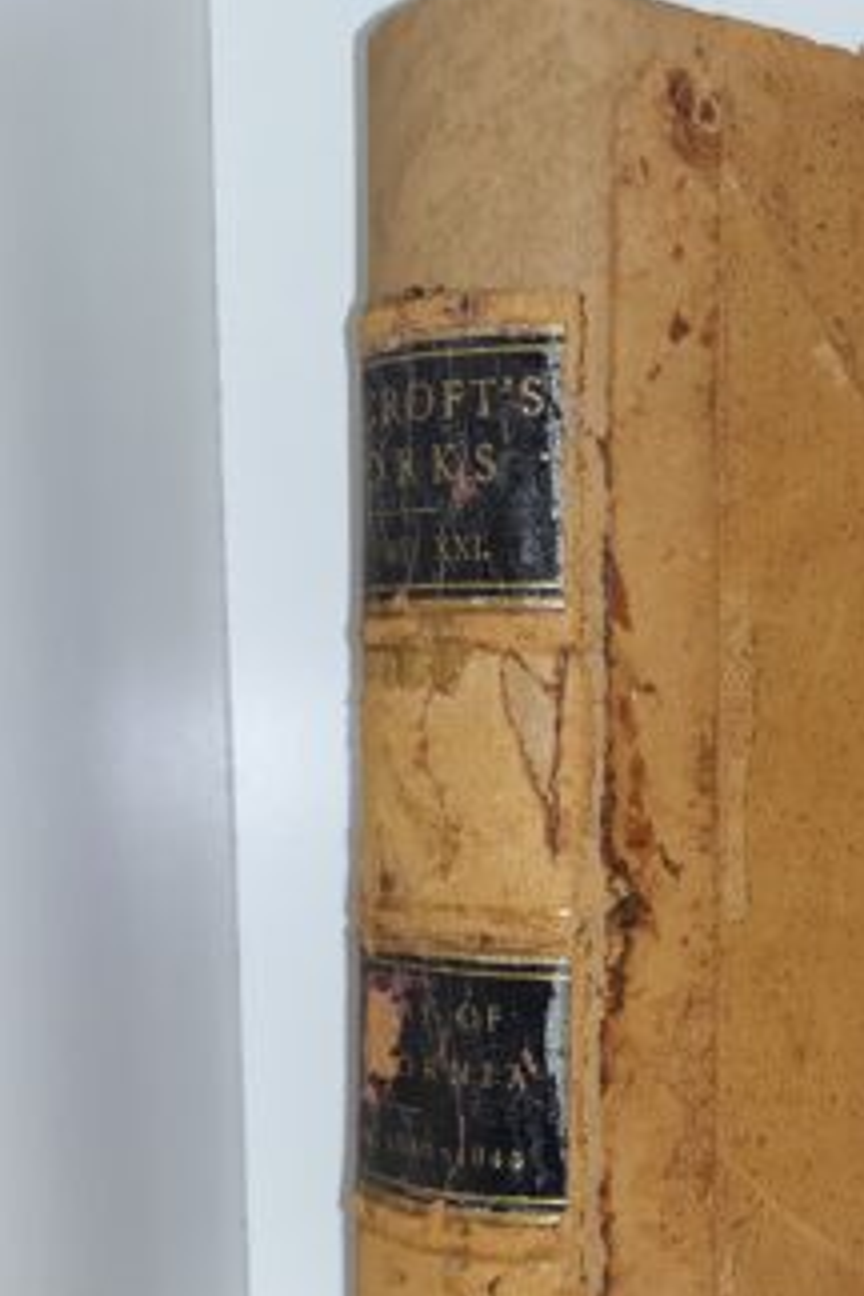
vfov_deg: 36.6
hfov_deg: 24.3
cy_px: 832
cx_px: 800
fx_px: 1944
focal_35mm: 54
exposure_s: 1/120
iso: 64
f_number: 1.7
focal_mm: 3.7
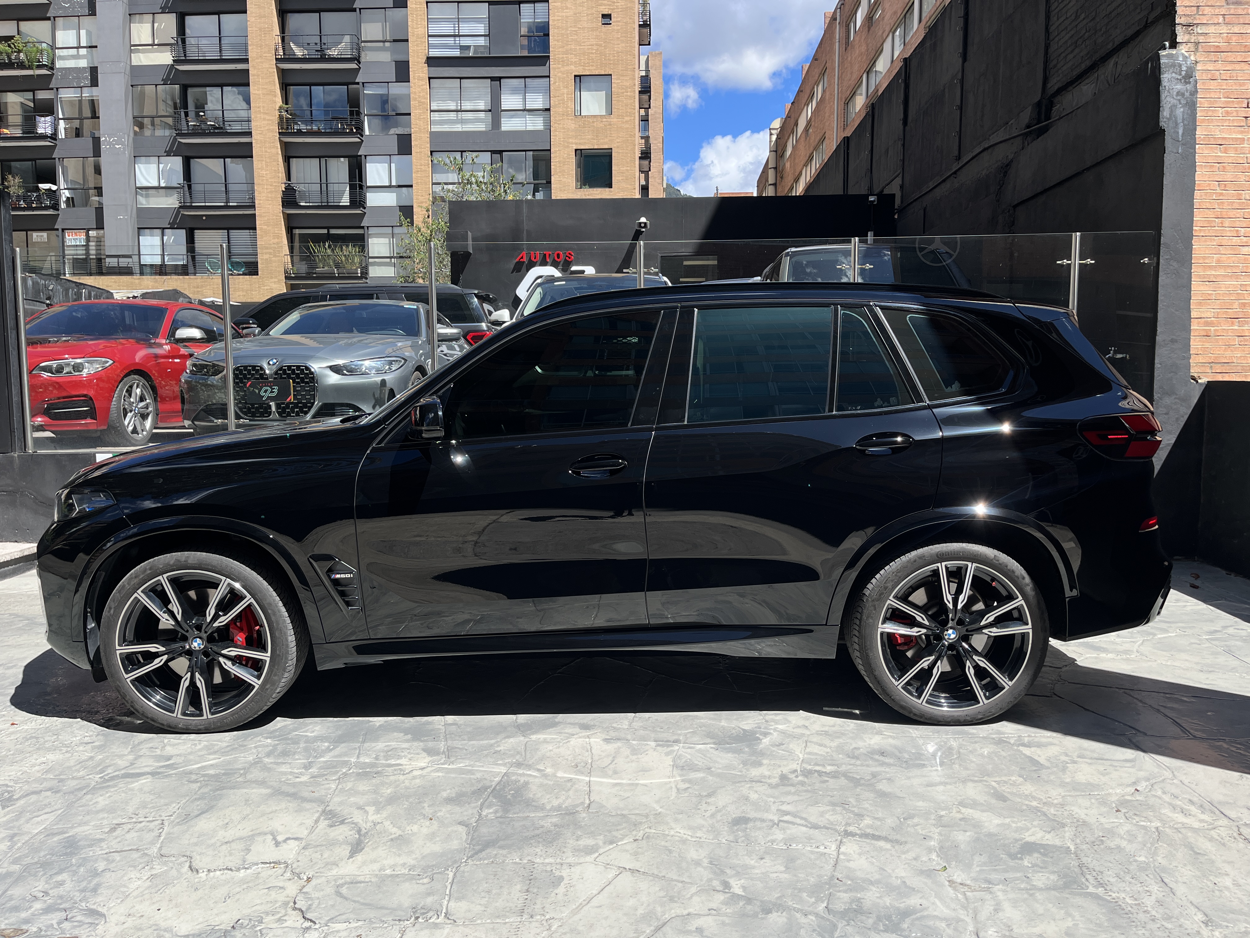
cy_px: 469
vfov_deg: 53.1
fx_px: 939
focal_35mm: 26
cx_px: 625
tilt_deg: -5.3
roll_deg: +0.4
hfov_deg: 67.3
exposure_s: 1/2571
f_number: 1.6
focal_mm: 5.1
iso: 50
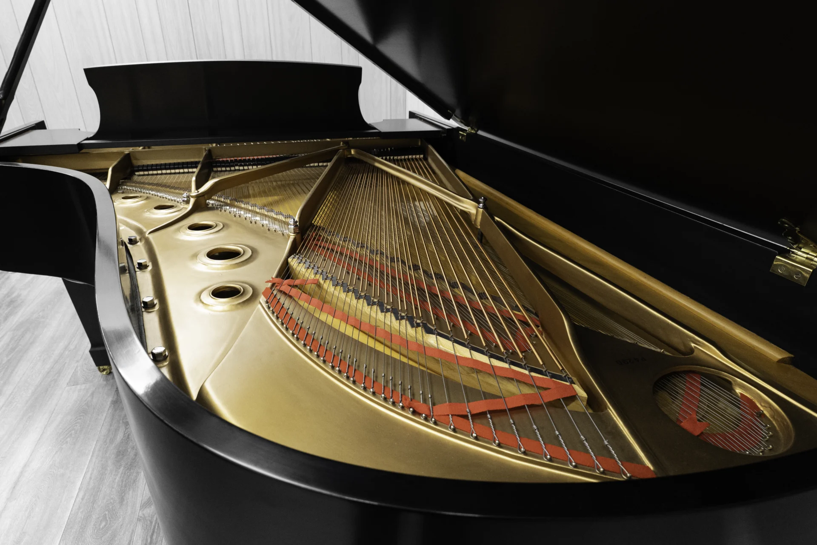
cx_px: 408
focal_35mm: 20
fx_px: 454
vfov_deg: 61.9
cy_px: 272
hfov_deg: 84.0
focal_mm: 20
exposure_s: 1/60
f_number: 8
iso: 5000
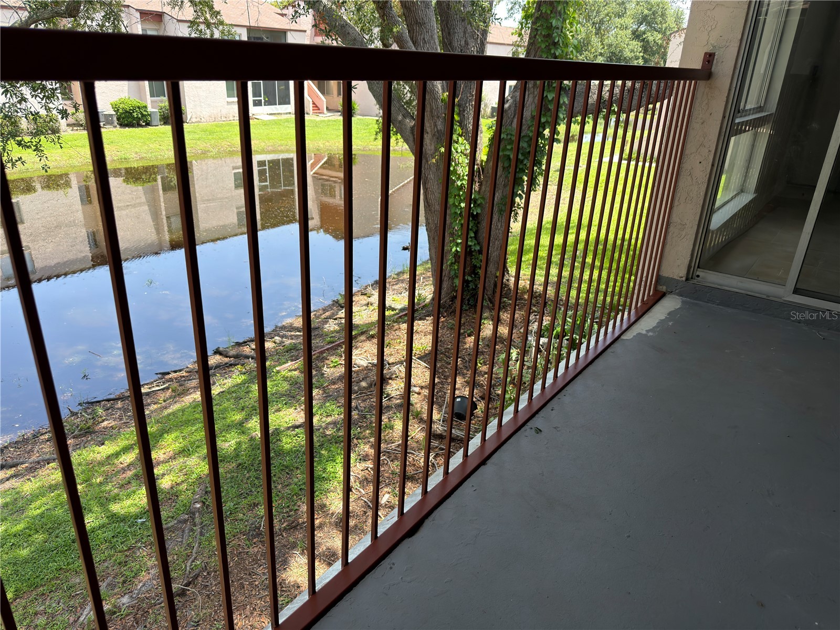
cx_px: 420
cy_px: 315
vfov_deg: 56.8
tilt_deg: -22.1
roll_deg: -2.3
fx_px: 582
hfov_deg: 71.6
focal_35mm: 24
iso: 80
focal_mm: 6.76
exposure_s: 1/724
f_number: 1.78
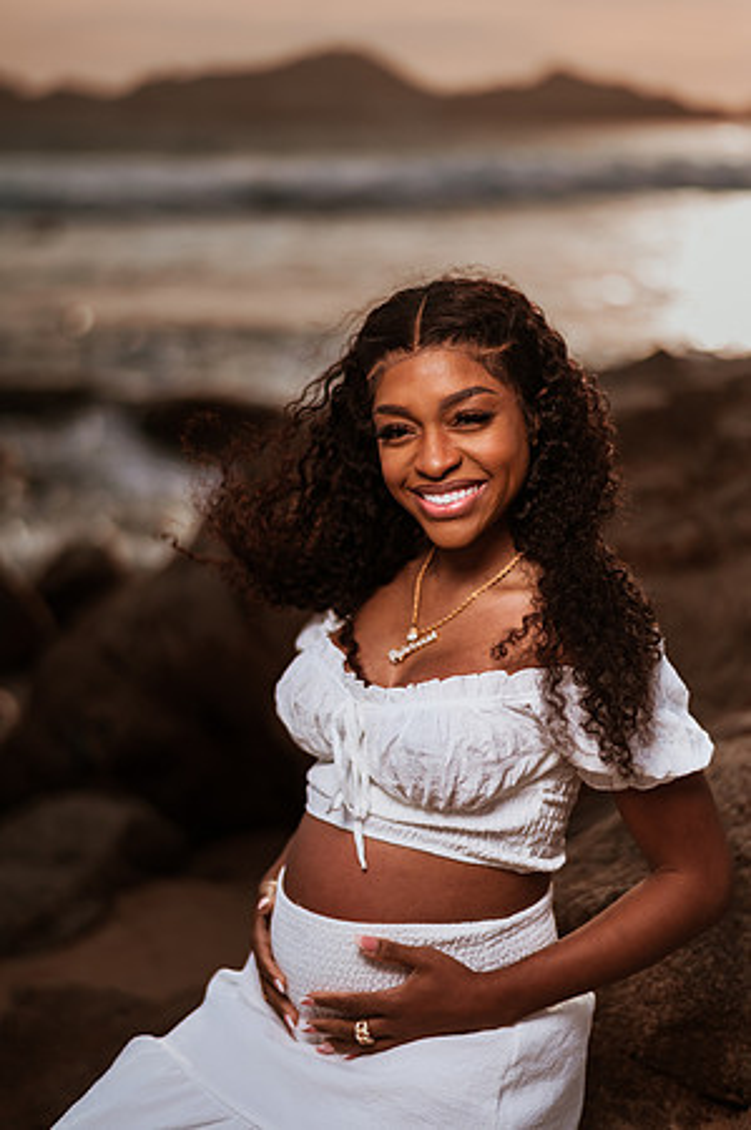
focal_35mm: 58
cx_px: 376
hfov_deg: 23.3
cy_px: 565
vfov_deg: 34.5
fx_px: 1819
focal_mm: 58
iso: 64
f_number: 1.4
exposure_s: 1/8000
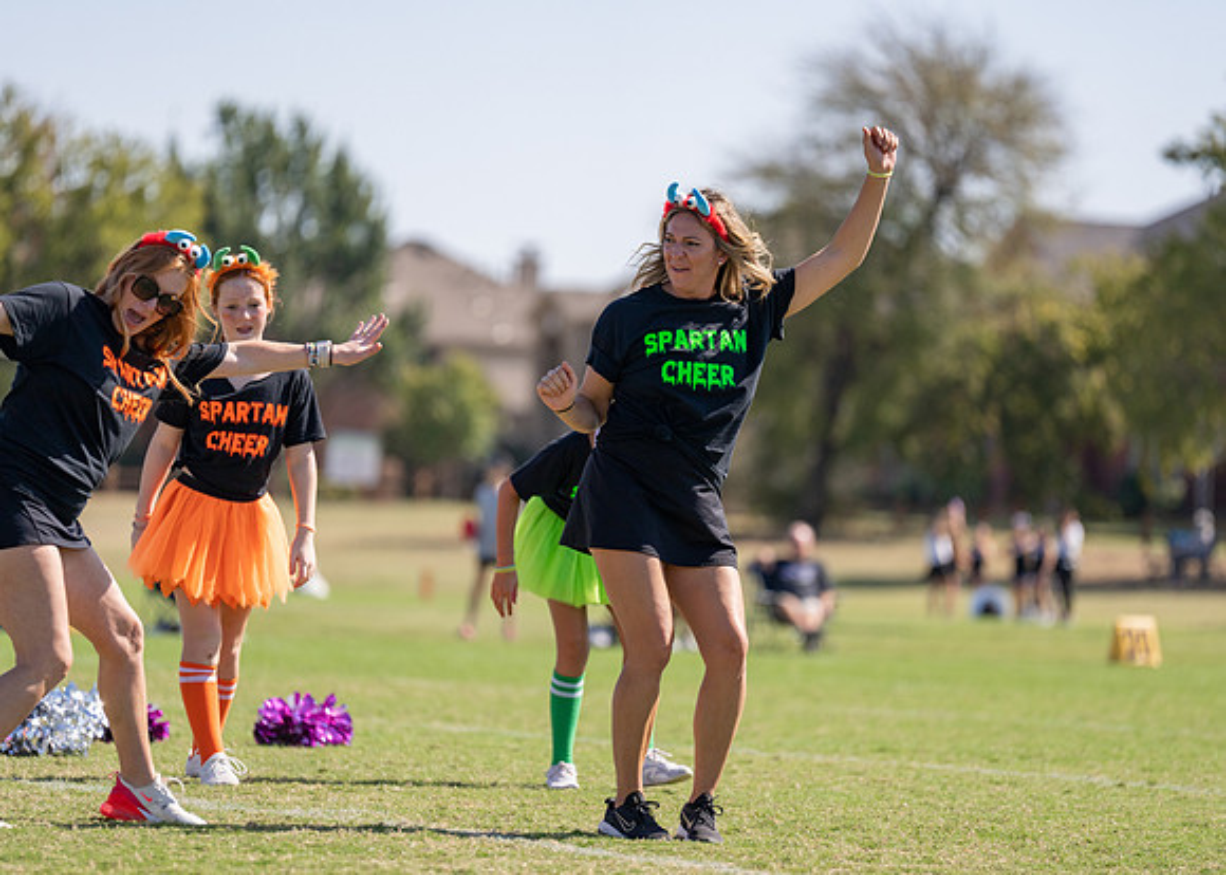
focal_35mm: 210
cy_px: 438
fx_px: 7295
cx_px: 613
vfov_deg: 6.9
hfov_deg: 9.6
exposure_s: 1/6400
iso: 320
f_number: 2.8
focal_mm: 200
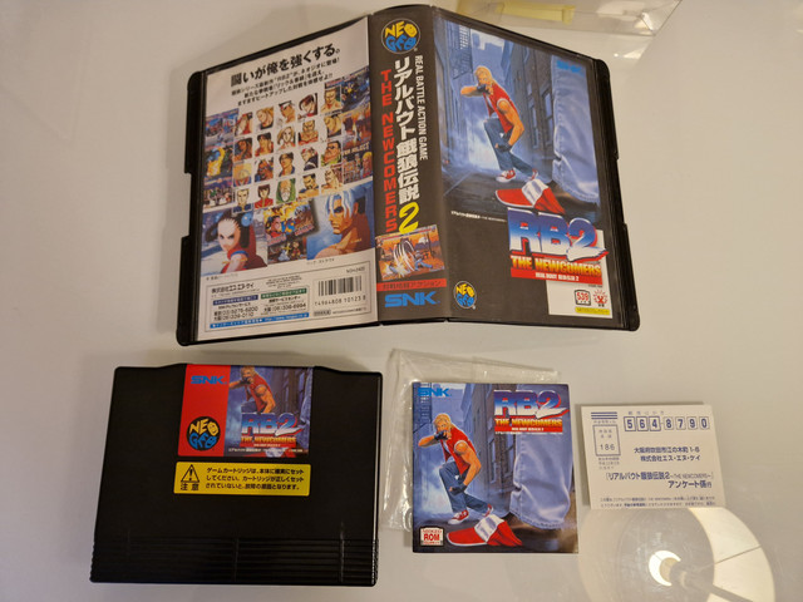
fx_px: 534
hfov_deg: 73.9
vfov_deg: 58.9
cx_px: 402
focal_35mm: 23
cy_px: 301
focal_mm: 5.4
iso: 800
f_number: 1.8
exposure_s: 1/100
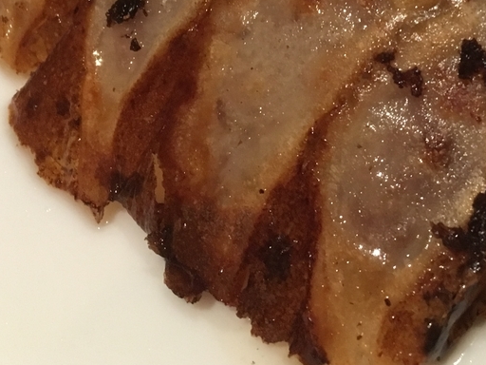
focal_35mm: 68
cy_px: -29
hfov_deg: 28.0
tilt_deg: -46.1
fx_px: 955
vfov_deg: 20.7
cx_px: 389
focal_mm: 4.15
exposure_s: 1/17
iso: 200
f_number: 2.2
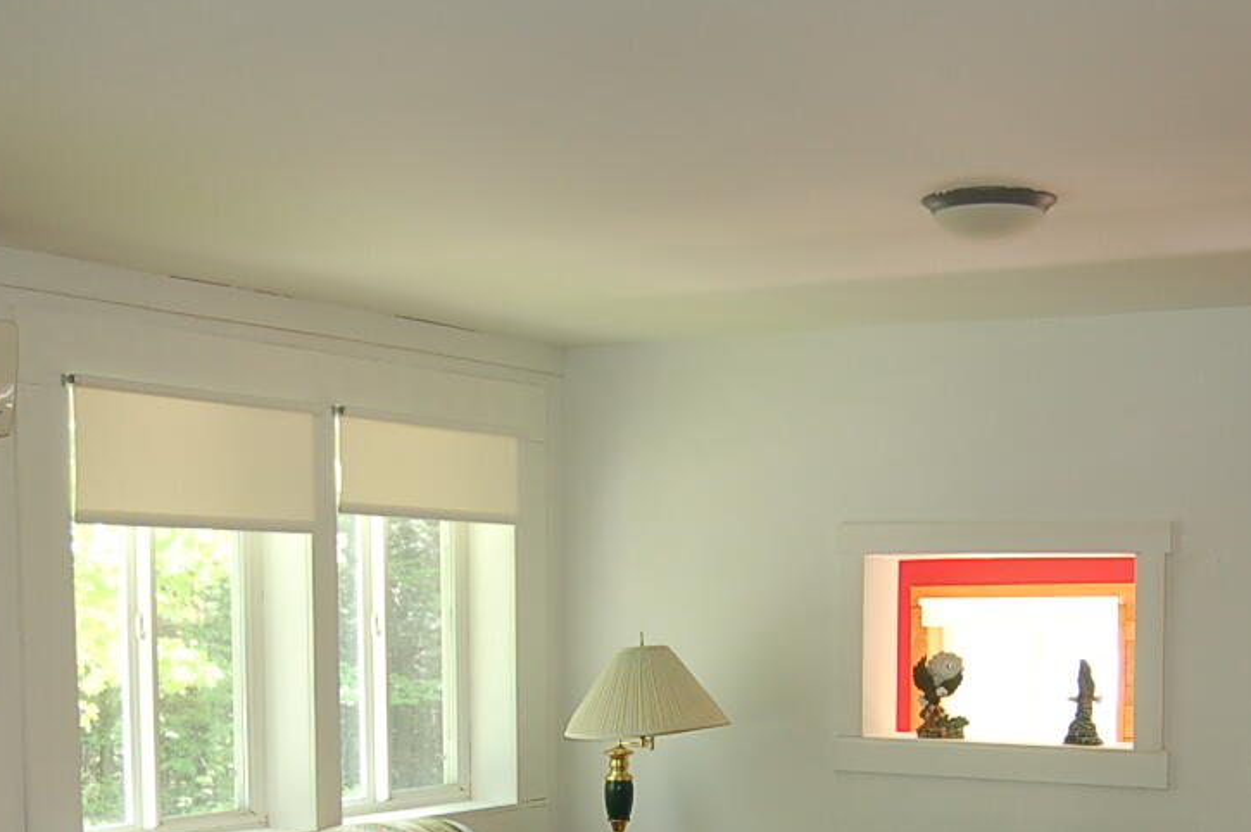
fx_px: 1944
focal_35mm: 56
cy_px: 763
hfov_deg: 35.6
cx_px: 695
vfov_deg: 23.5
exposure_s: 1/80
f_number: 3.5
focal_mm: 18
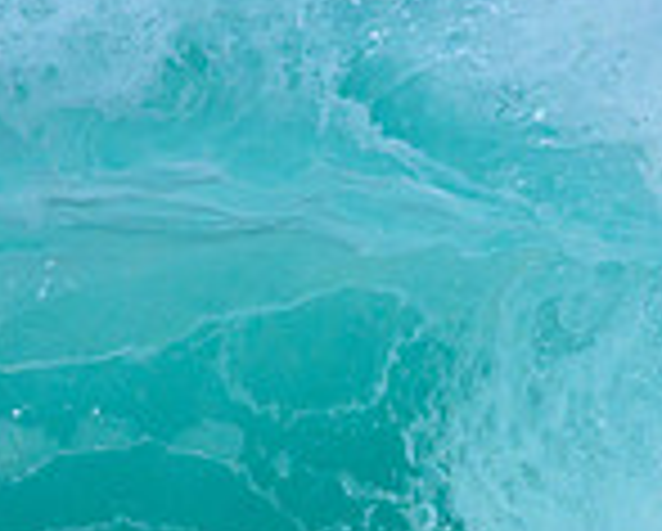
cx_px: 384
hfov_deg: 0.6
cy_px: 759
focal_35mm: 3271
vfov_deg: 0.5
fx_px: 64173
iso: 900
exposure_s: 1/3200
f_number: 6.3
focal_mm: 800
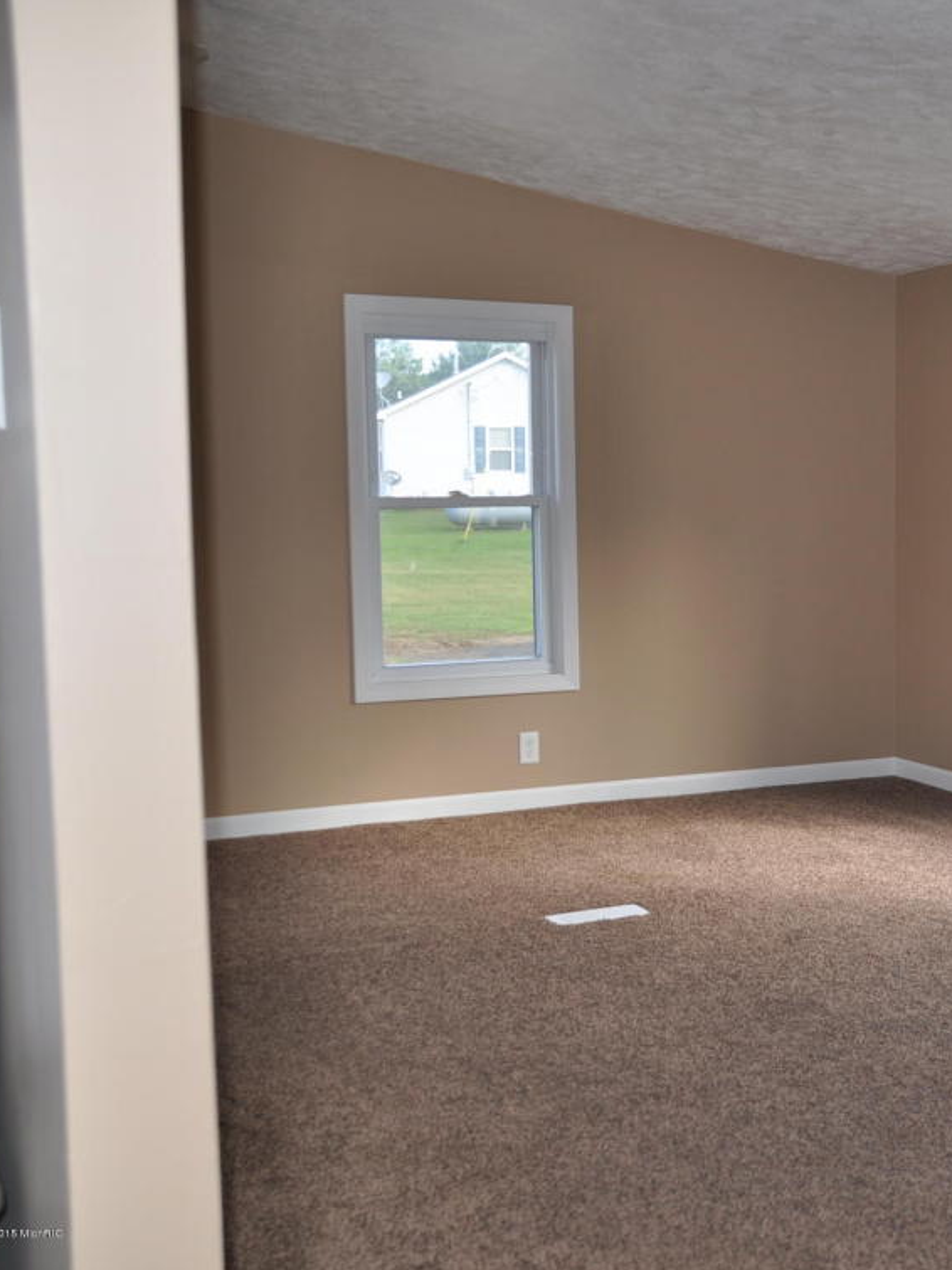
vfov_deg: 37.7
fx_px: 1861
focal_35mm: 51
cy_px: 629
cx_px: 950
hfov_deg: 27.1
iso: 200
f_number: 4
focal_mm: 23
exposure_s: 1/200
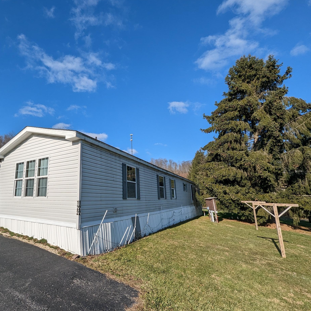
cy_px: 161
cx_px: 99
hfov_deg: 83.8
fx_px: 163
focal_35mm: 16
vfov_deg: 87.4
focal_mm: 1.95
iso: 49
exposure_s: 1/2732
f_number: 2.2
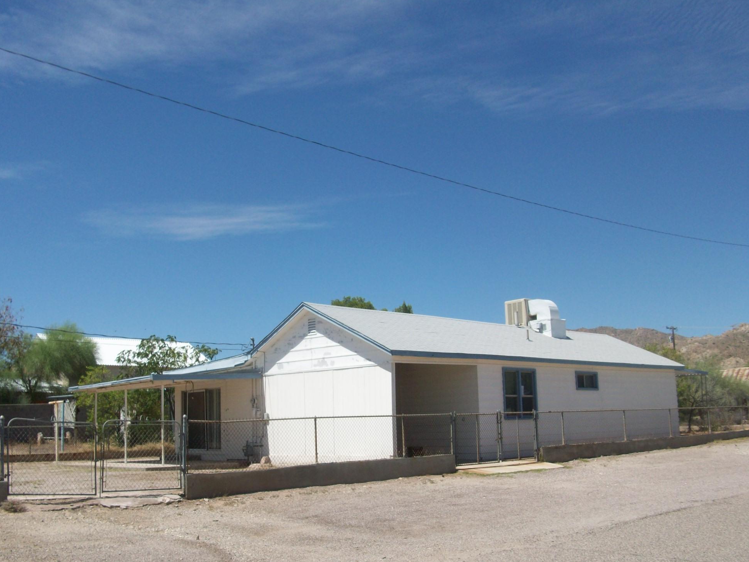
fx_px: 779
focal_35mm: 36
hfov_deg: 51.3
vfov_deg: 39.7
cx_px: 358
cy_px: 294
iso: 64
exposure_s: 1/479
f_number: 5.5
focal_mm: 5.7
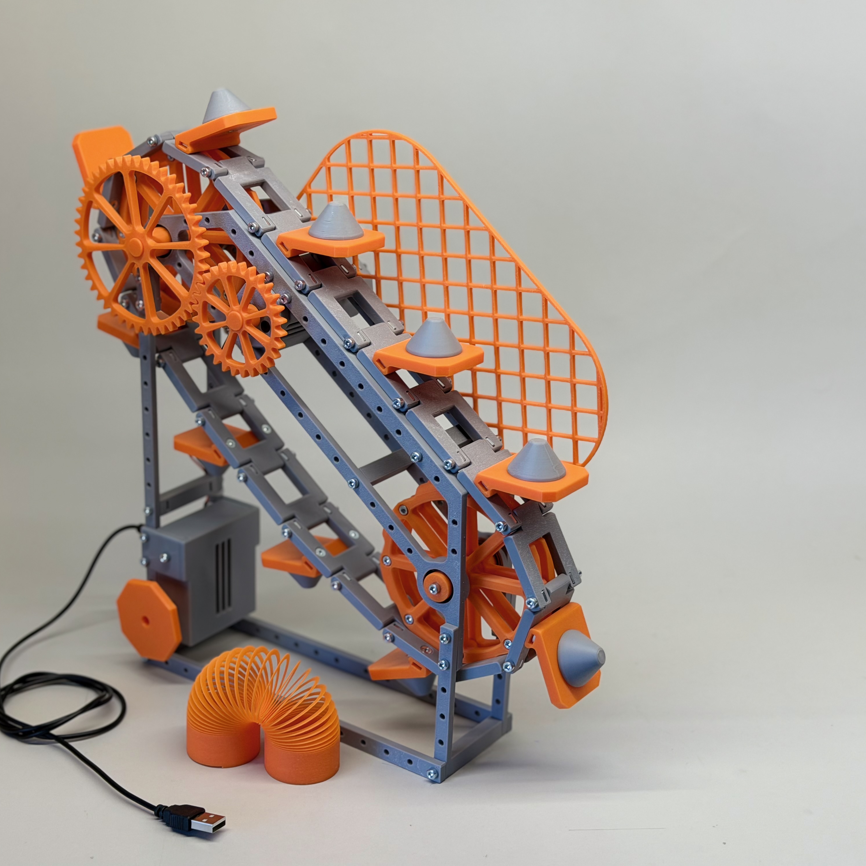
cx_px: 315
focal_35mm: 57
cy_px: 431
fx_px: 1613
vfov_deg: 30.0
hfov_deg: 29.9
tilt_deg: -22.3
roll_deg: -0.4
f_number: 1.78
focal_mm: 6.76
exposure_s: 1/50
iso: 50
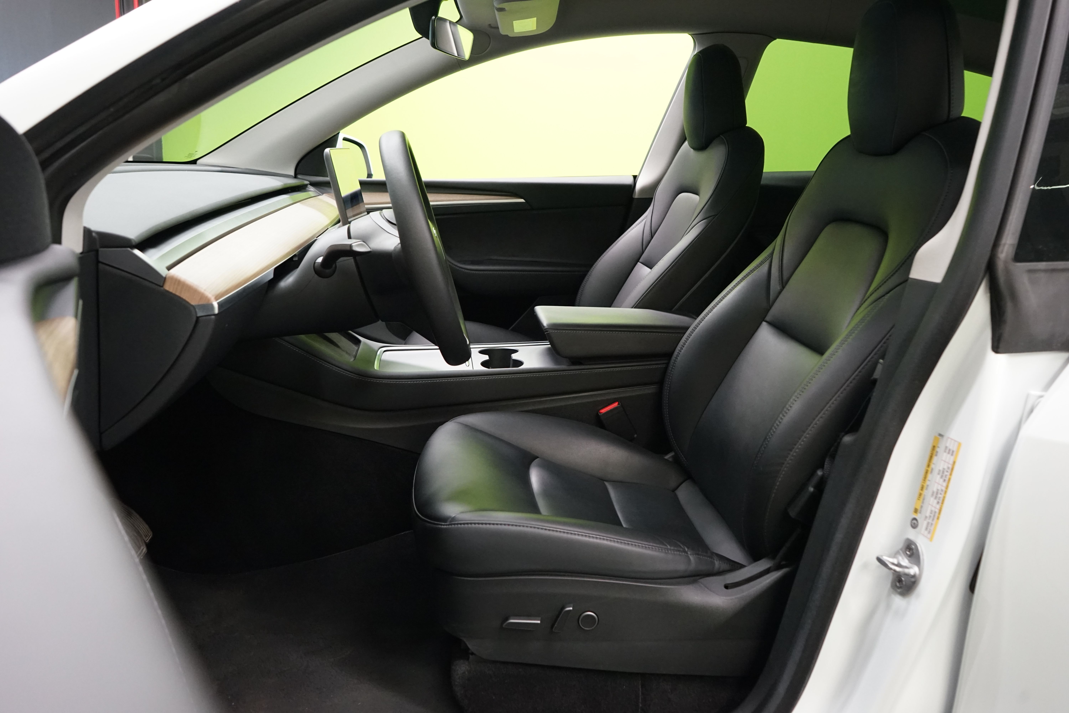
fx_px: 831
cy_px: 356
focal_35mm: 28
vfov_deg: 46.4
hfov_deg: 65.5
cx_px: 534
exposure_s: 1/50
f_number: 6.3
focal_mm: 28
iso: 3200
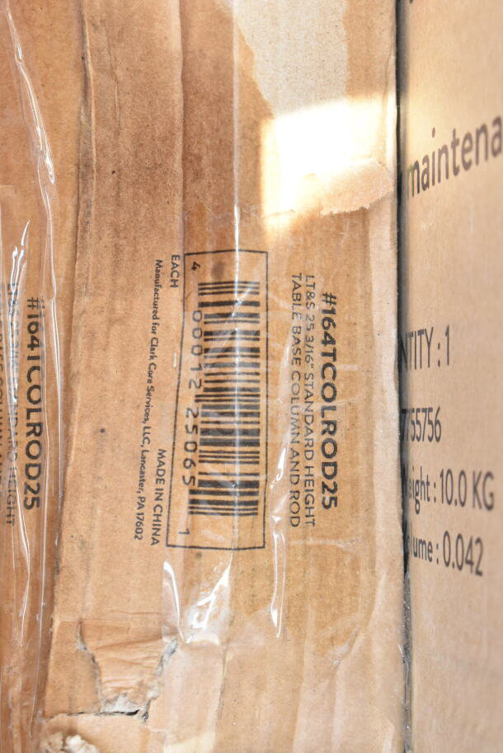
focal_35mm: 82
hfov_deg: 16.6
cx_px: 252
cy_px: 376
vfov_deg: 24.6
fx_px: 1728
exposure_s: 1/250
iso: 1600
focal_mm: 55
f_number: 8
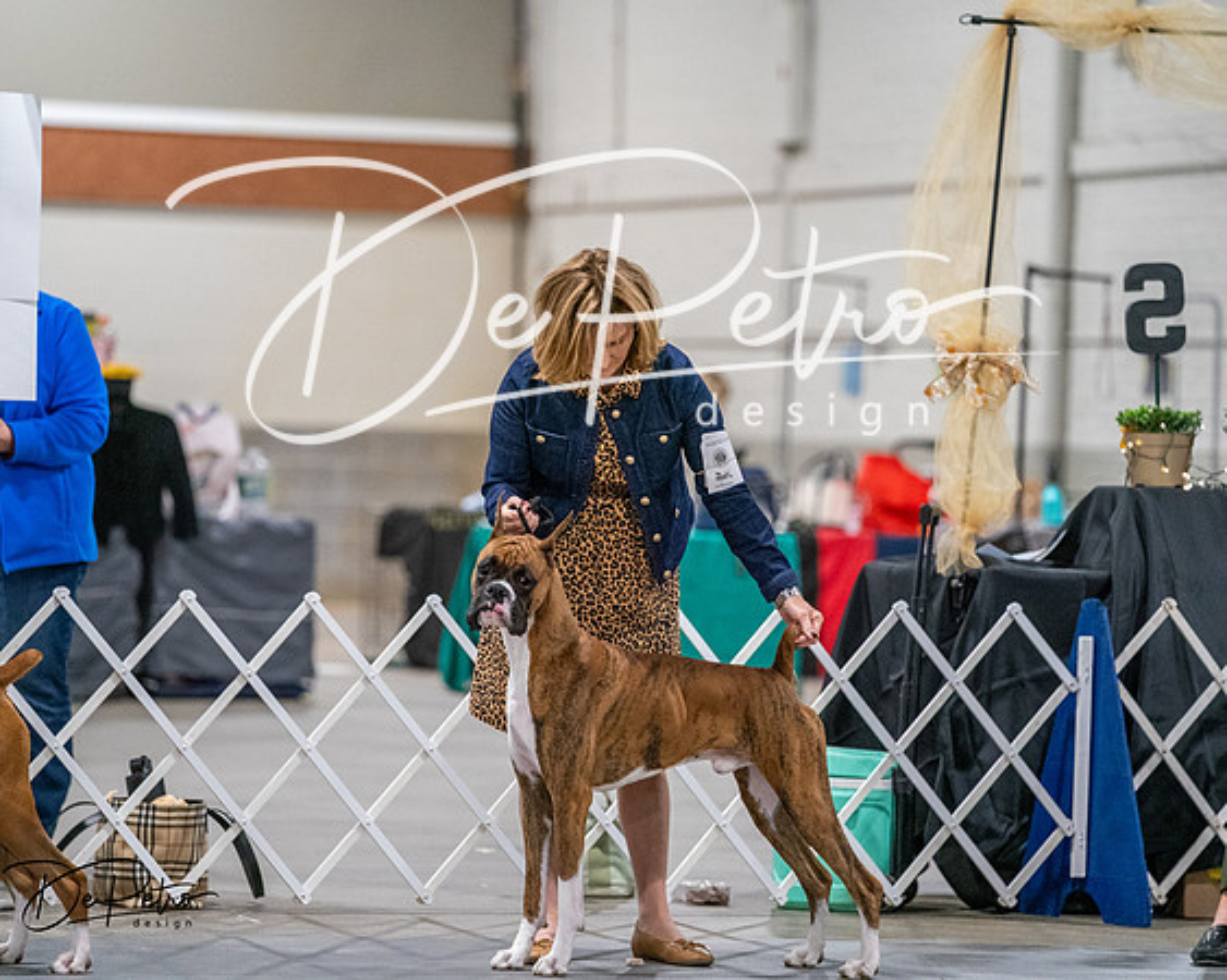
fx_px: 7604
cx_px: 614
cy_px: 490
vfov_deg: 7.4
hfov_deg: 9.2
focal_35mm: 209
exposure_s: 1/250
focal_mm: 186
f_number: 3.5
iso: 6400
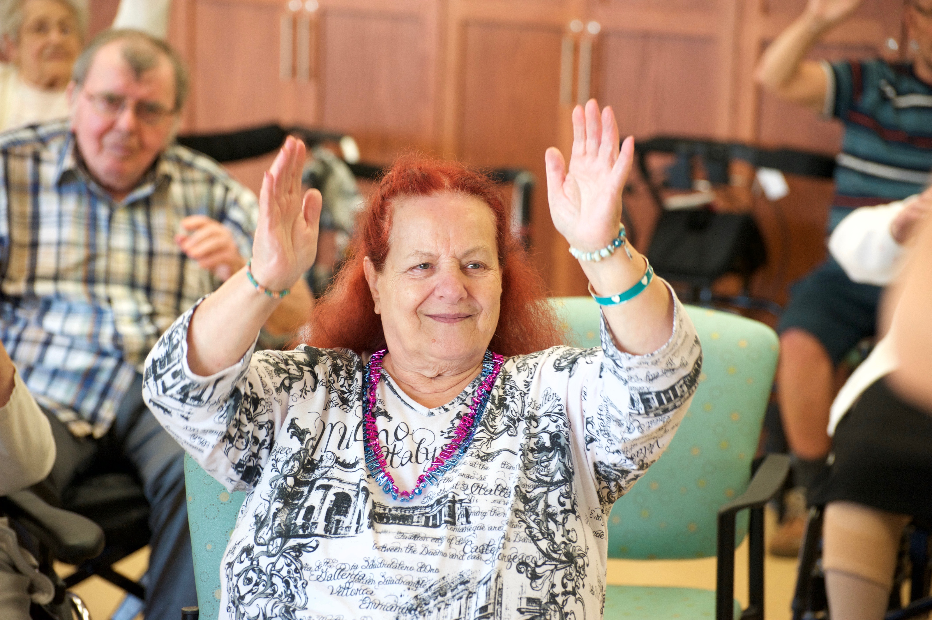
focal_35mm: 125
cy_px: 310
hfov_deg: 16.4
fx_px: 3234
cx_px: 466
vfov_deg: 11.0
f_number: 5
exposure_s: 1/160
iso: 1100
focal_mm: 125
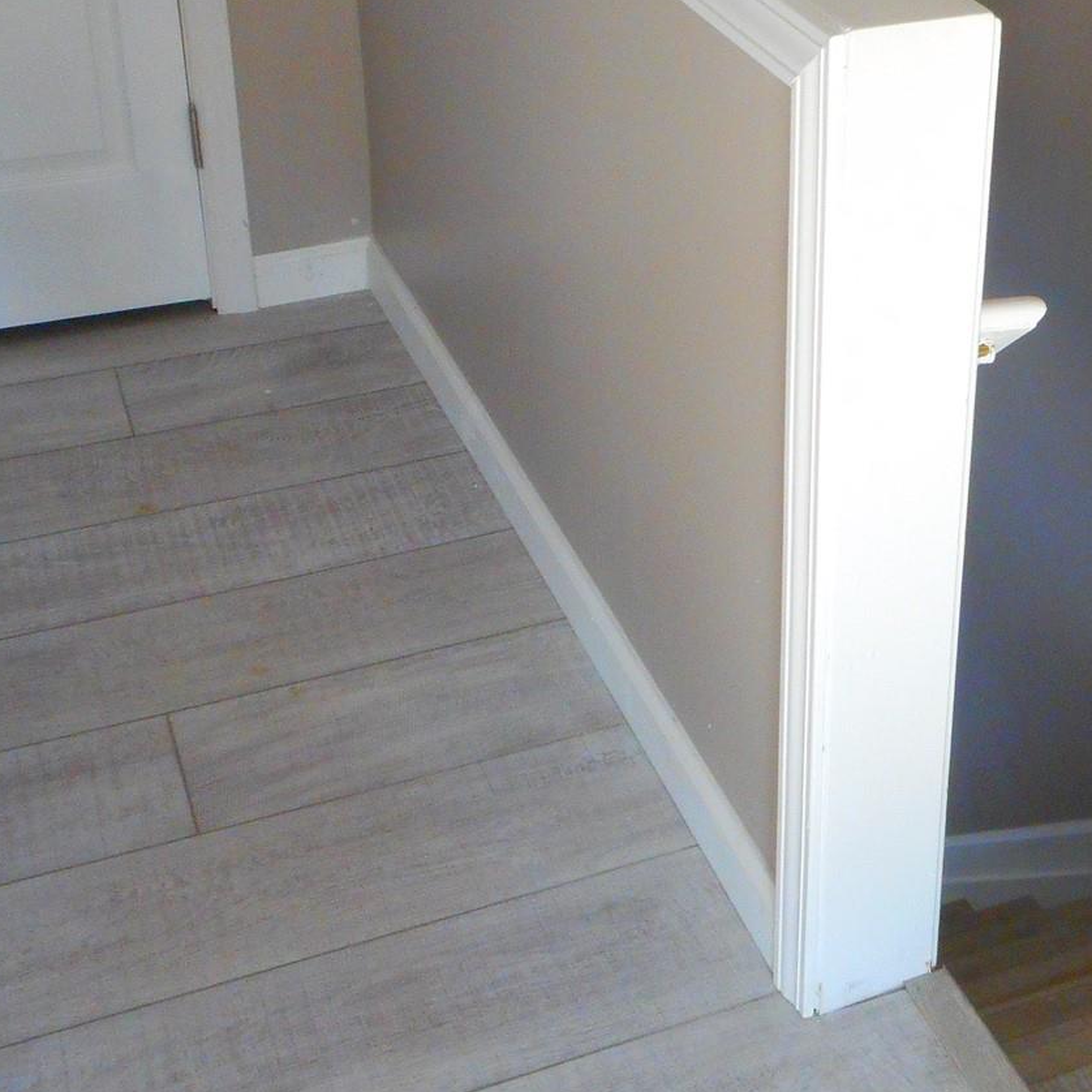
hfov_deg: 30.6
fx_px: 1927
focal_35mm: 54
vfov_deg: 31.3
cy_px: 326
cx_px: 925
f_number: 3.7
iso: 280
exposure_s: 1/30
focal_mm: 4.5
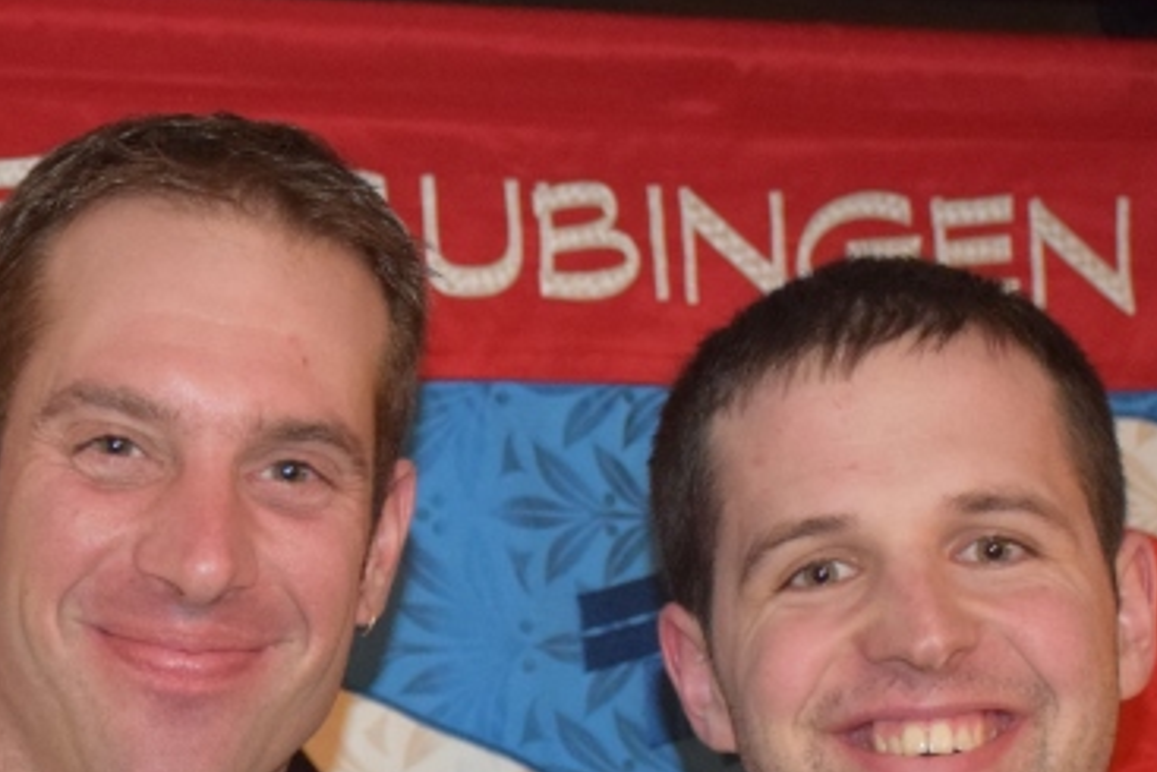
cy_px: 729
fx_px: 4707
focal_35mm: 146
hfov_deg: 14.0
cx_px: 322
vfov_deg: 9.3
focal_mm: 35
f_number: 4.2
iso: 3200
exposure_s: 1/60
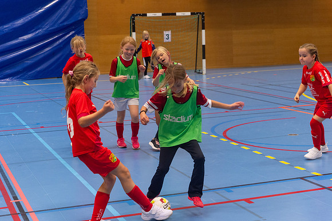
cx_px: 166
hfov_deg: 28.4
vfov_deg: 19.1
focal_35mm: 71
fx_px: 656
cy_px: 110
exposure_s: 1/400
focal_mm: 70
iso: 4000
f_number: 3.5
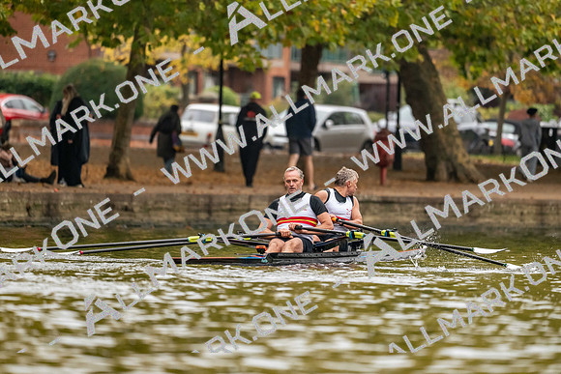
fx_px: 6234
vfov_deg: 3.4
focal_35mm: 400
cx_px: 280
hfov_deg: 5.2
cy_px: 187
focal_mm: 400
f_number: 4.5
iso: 2500
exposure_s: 1/2500
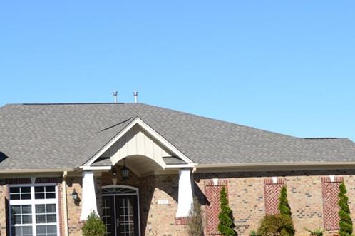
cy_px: 168
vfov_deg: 12.6
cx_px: 98
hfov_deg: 18.8
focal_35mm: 108
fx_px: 1064
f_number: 11
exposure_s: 1/400
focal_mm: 35
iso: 400
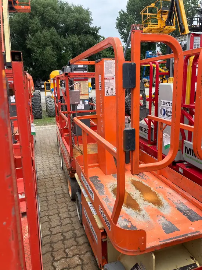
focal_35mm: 28
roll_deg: +2.9
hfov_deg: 49.8
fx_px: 218
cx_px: 101
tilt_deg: -9.5
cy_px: 135
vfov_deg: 63.4
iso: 32
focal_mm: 3.99
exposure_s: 1/1033
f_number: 1.8
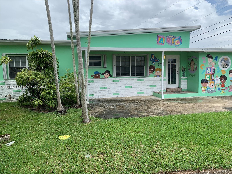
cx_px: 116
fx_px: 174
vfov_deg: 53.1
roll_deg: +0.4
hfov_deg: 67.3
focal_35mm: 26
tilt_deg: -1.9
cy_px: 87
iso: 25
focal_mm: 4.25
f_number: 1.8
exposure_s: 1/1812
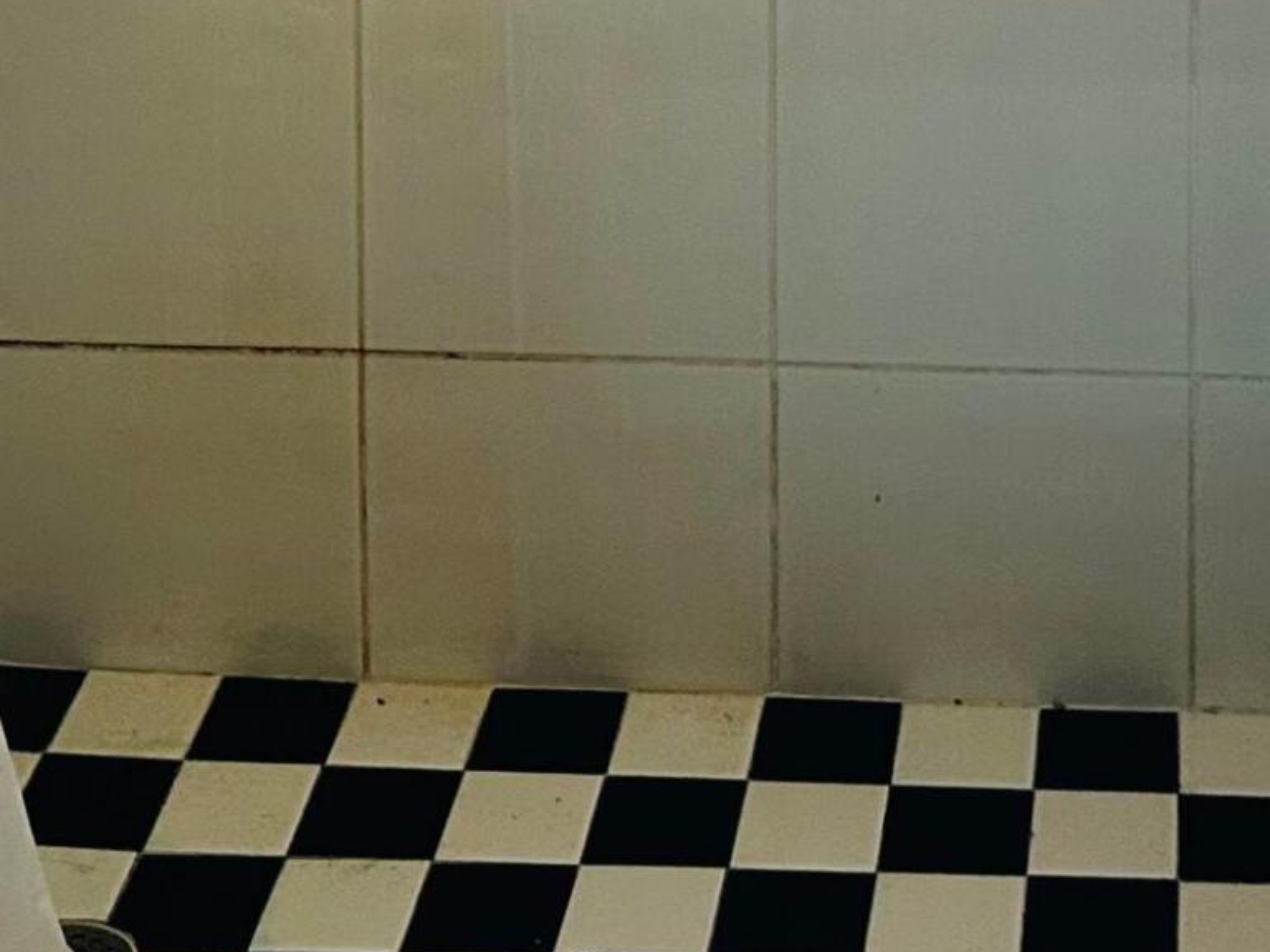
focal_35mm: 90
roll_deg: -0.6
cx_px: 926
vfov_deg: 14.6
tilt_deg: -7.5
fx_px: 3302
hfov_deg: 21.6
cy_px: -694
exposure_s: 1/60
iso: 320
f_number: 1.78
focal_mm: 6.86
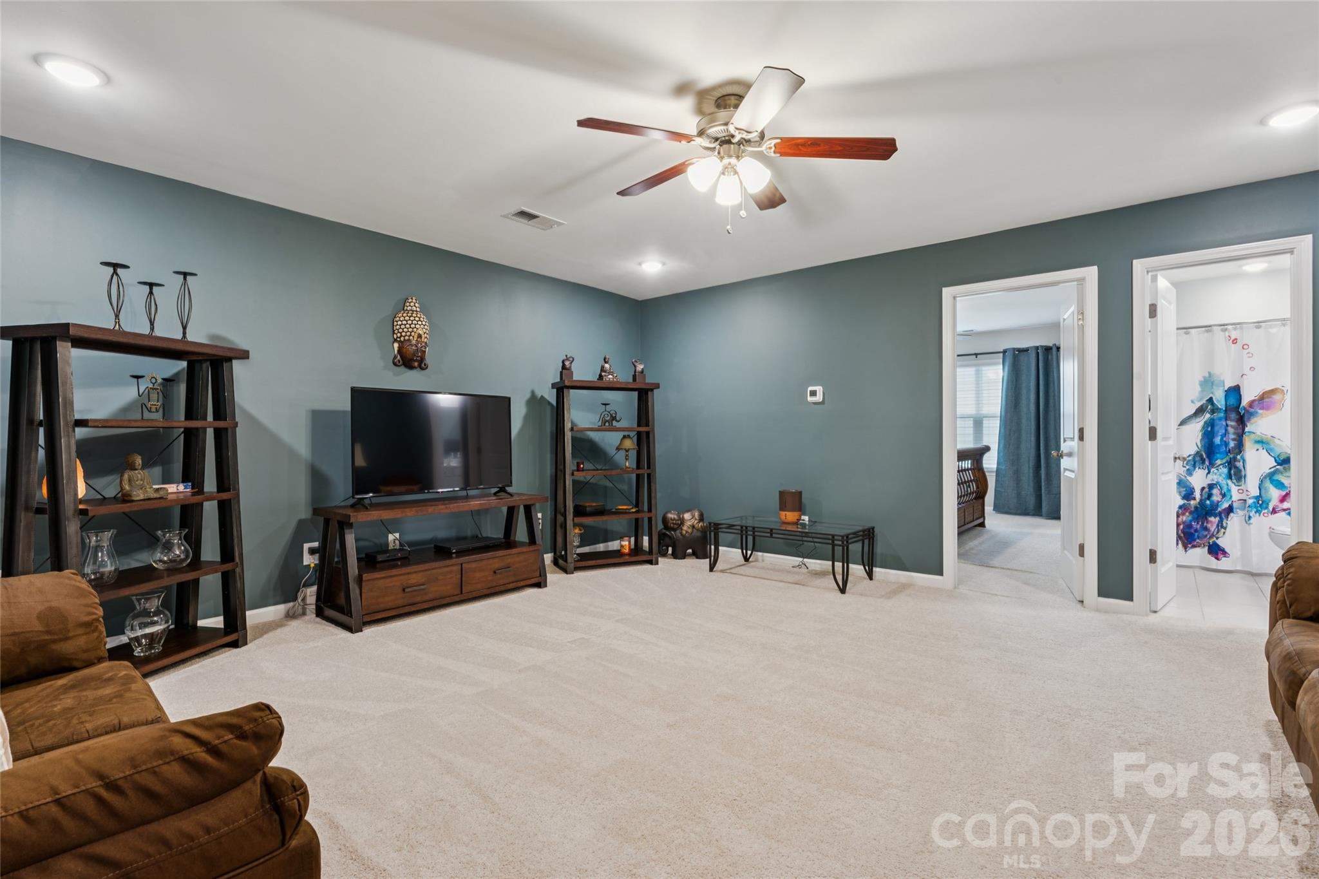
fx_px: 608
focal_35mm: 17
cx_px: 660
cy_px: 440
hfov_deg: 94.6
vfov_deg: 71.7
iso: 100
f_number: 13
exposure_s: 3.2
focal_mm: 16.6
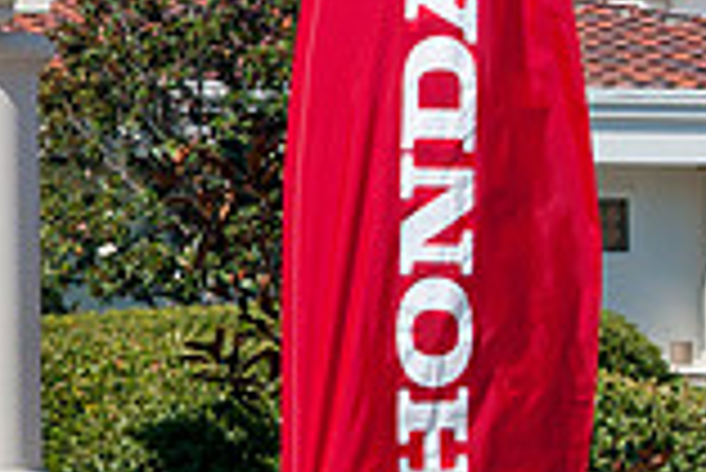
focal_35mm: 164
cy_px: 145
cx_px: -542
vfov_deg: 8.4
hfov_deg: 11.6
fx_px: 3219
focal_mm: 28
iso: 200
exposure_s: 1/320
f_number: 9
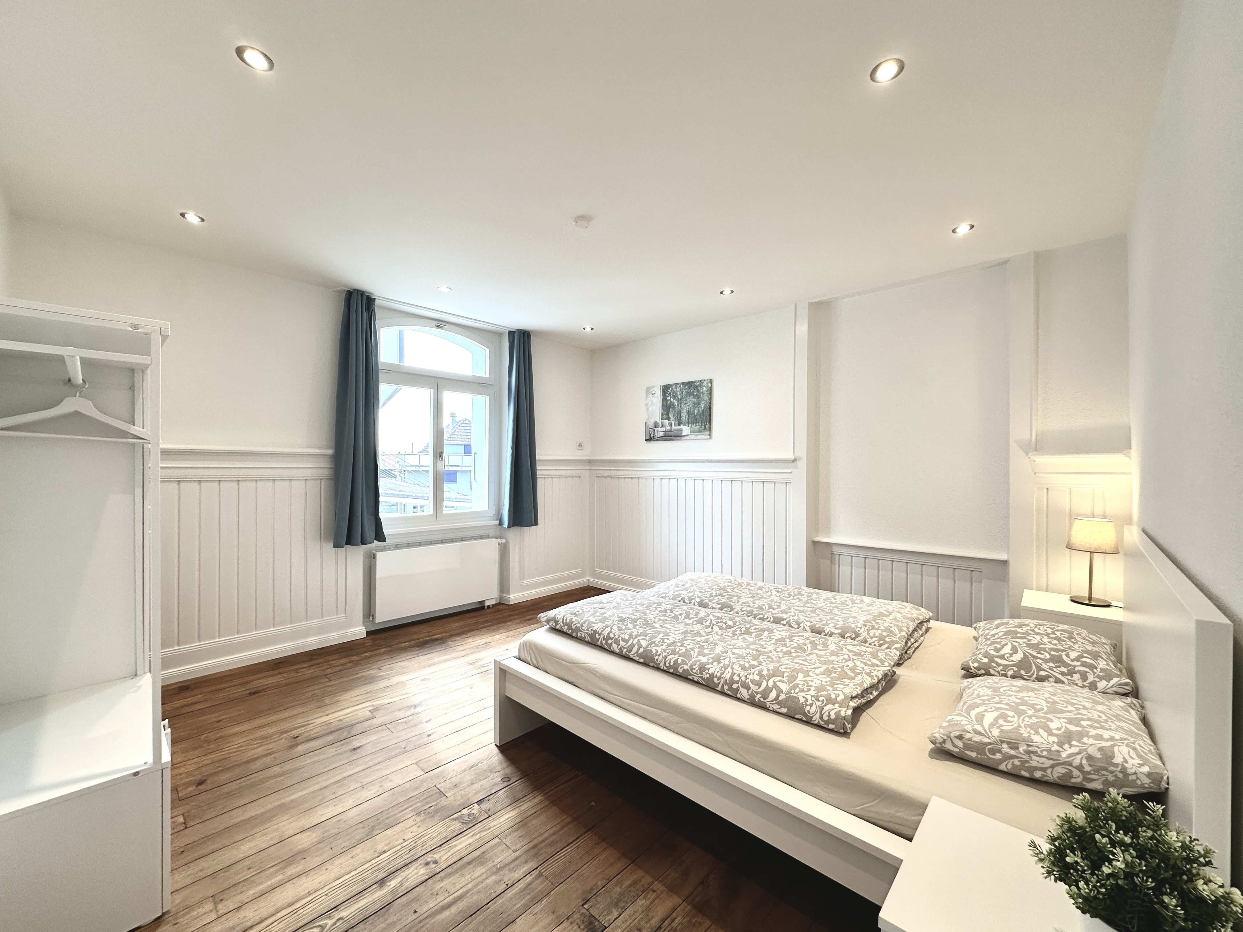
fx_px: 503
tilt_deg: -0.2
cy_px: 466
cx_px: 622
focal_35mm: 14
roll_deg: -0.4
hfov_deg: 102.1
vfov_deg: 85.7
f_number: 2.2
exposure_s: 1/100
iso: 64
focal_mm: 2.22
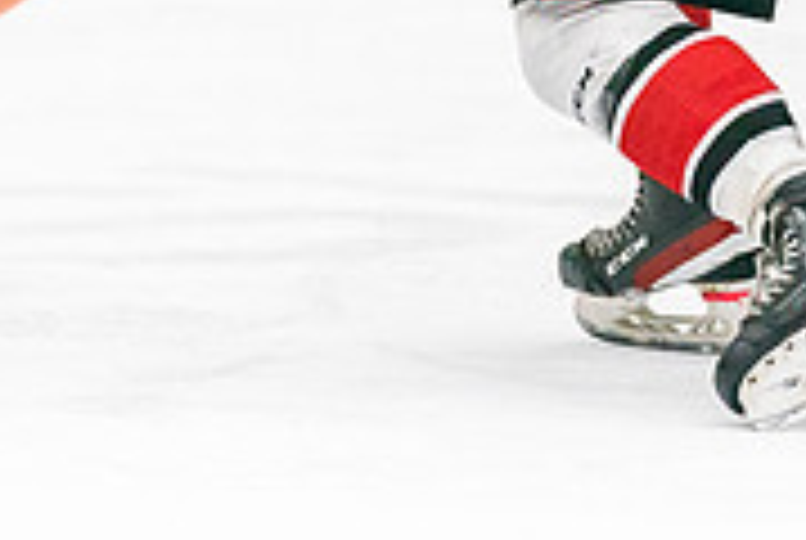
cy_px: -174
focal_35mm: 722
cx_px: 472
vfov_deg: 1.9
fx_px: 16191
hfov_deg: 2.9
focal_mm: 176
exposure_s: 1/1250
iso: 3200
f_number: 2.8
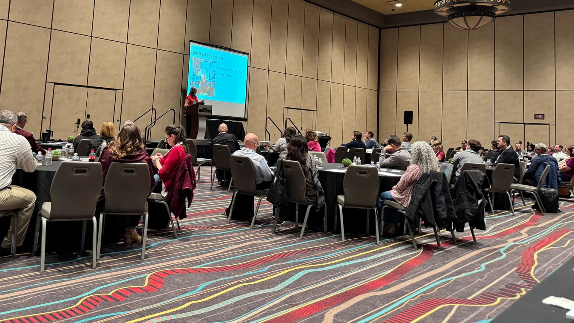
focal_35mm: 31
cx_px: 237
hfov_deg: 62.2
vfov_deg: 36.7
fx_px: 472
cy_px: 73
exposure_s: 1/60
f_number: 1.78
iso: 640
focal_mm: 6.76
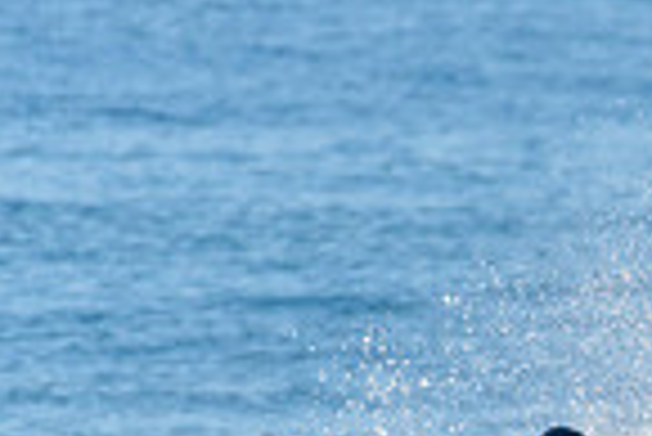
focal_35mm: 2003
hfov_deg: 1.0
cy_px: 465
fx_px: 36312
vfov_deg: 0.7
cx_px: 724
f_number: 5.6
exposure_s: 1/2000
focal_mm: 500
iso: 400
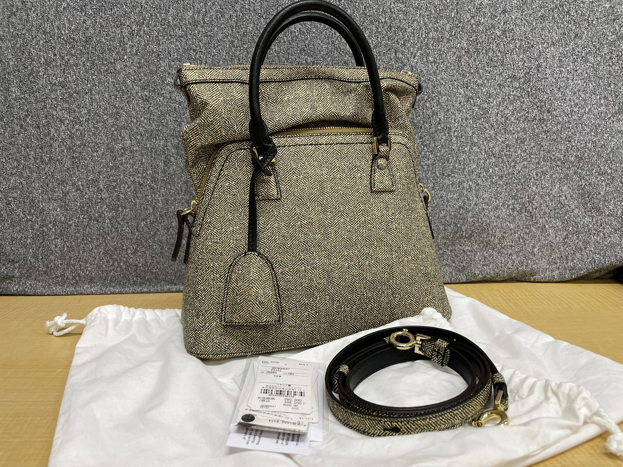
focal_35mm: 26
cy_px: 234
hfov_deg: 67.3
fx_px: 468
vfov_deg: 53.1
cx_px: 312
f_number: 1.6
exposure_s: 1/121
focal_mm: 4.2
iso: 125
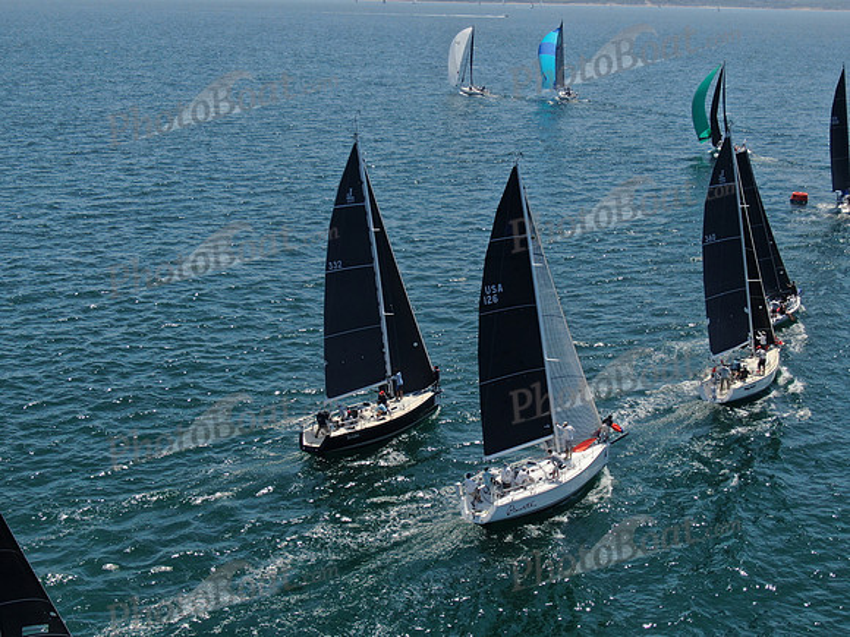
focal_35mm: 48
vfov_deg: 30.3
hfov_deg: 39.7
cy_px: 318
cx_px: 425
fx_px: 1179
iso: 100
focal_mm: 8.6
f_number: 3.8
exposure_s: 1/1000
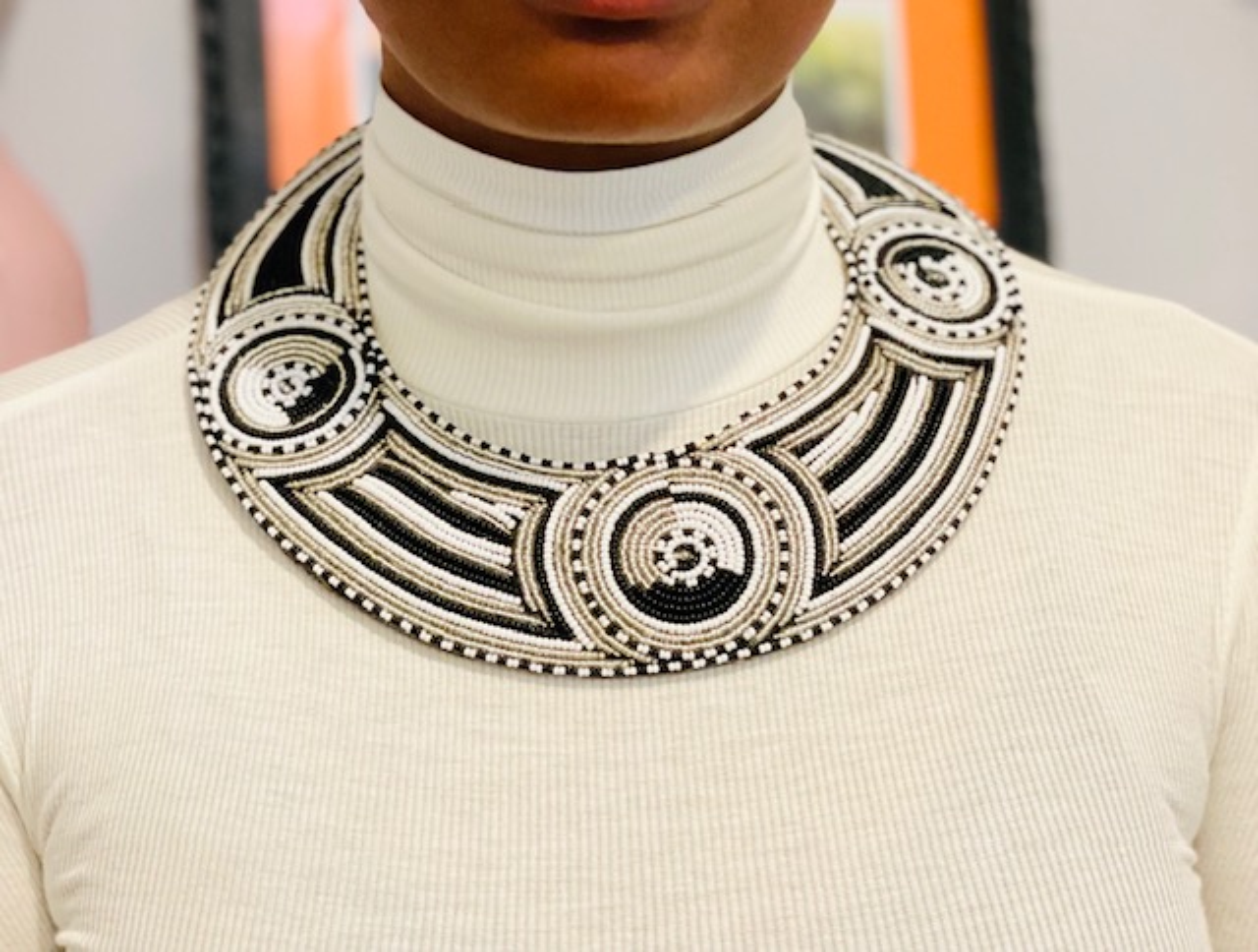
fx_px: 1895
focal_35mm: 52
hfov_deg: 36.7
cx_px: 629
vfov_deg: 28.2
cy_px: 476
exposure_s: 1/33
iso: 250
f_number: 2
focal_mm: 6
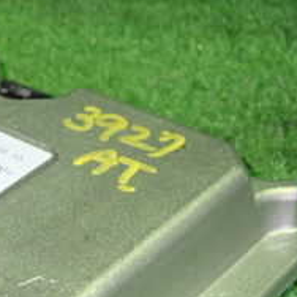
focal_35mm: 107
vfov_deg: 16.1
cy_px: 267
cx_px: -74
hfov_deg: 15.6
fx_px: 1039
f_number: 2.7
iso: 640
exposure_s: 1/40
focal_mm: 6.83
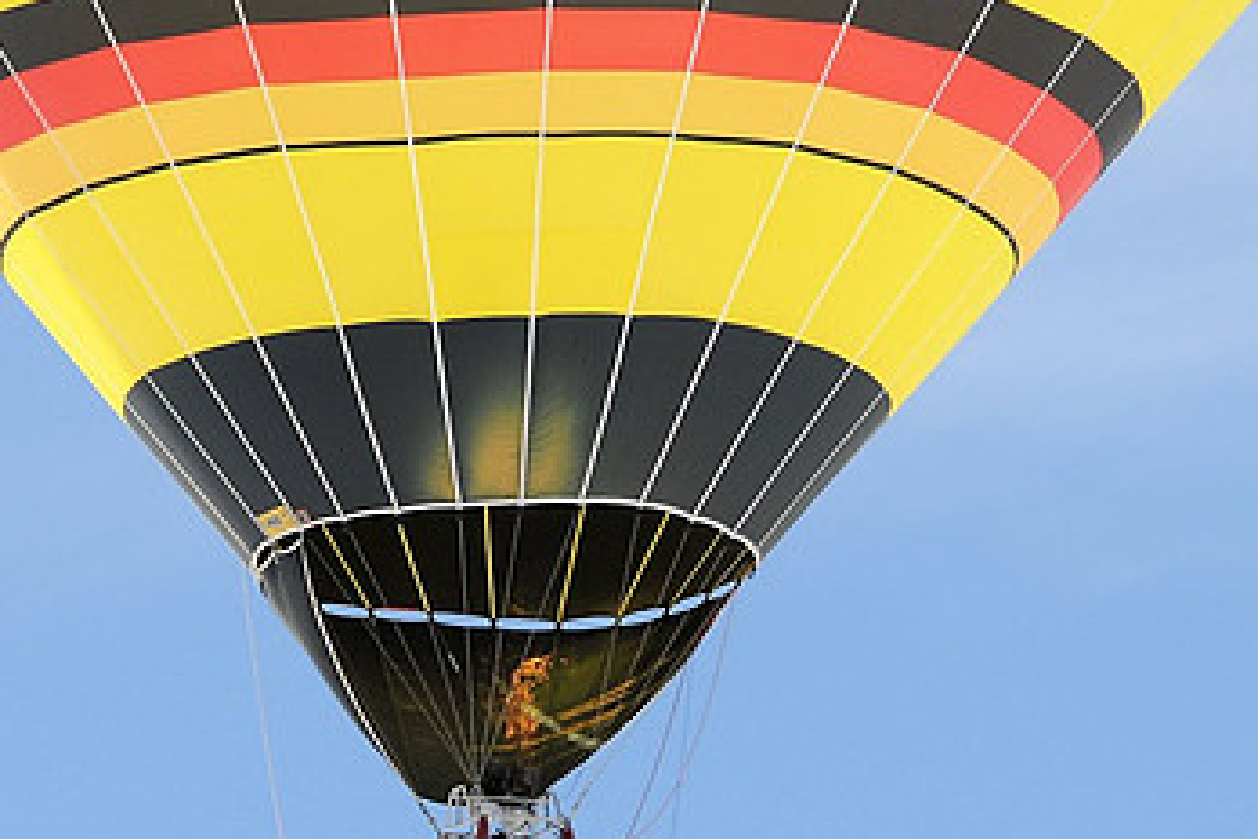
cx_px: 354
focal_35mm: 826
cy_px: 653
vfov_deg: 1.7
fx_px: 28862
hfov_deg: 2.5
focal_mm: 330
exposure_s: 1/800
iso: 200
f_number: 7.1
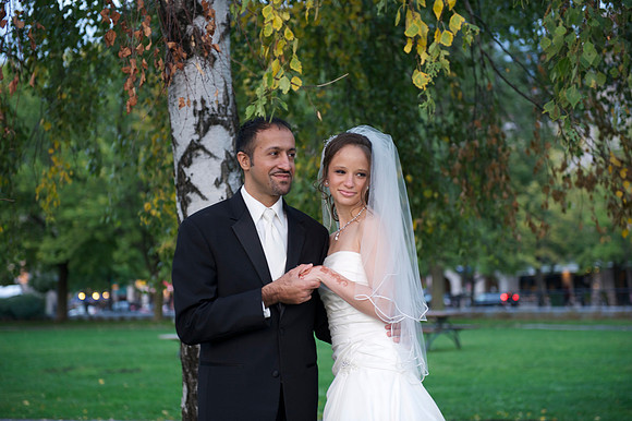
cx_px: 316
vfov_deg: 19.4
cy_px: 210
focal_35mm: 70
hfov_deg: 28.9
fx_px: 1228
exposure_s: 1/40
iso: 320
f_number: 3.2
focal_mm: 70
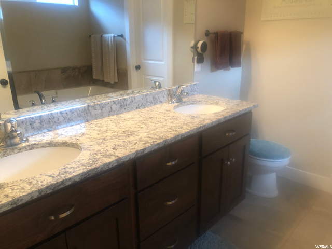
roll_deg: +0.6
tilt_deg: -17.4
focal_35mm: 28
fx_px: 269
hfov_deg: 63.4
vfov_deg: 49.7
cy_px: 124
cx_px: 166
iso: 40
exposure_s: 1/24
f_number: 1.8
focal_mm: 3.99
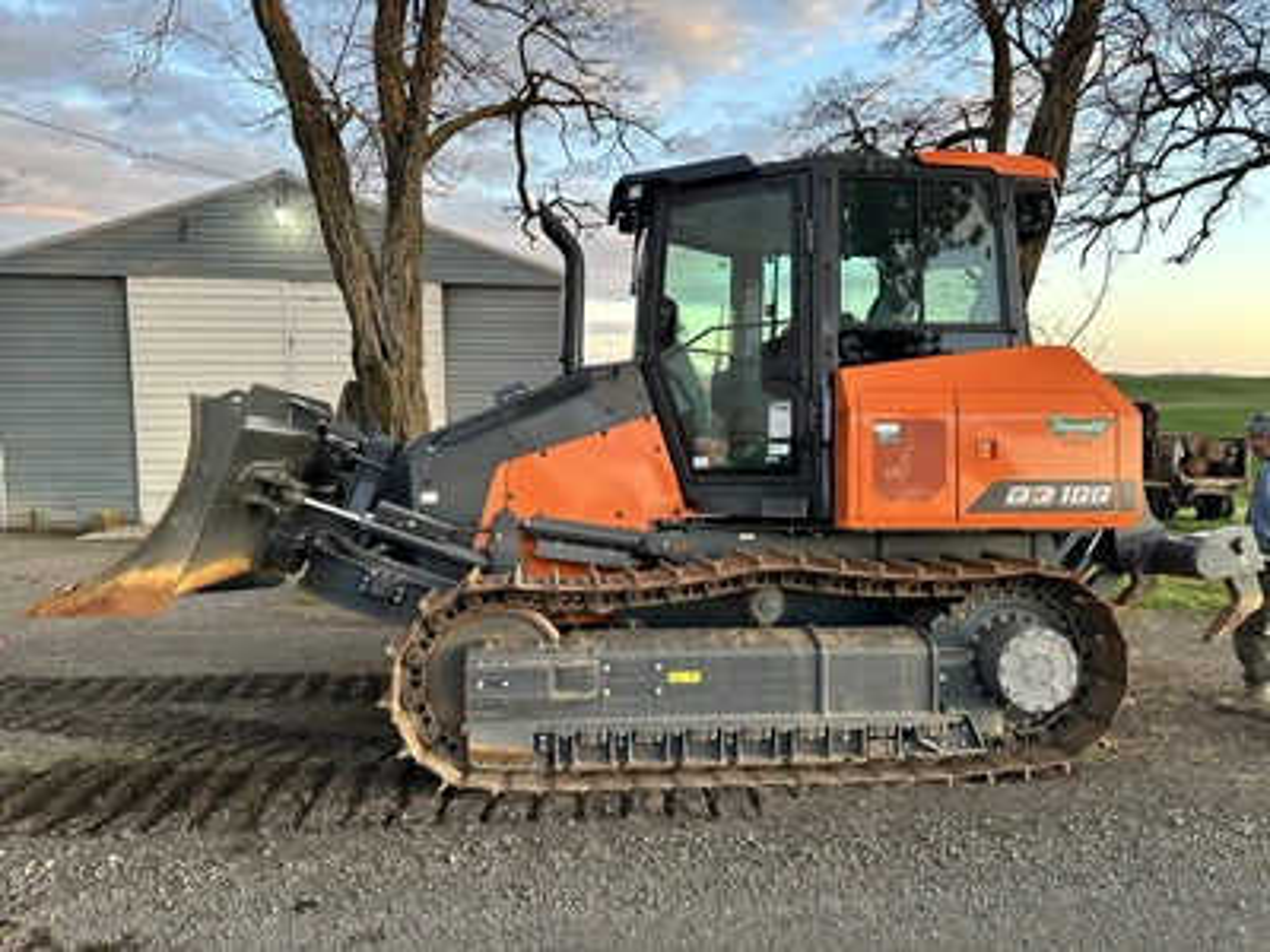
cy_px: 476
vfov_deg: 56.8
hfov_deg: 71.6
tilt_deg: -7.0
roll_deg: +0.9
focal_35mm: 24
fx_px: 881
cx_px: 635
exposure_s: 1/121
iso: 100
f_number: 1.78
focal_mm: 6.86
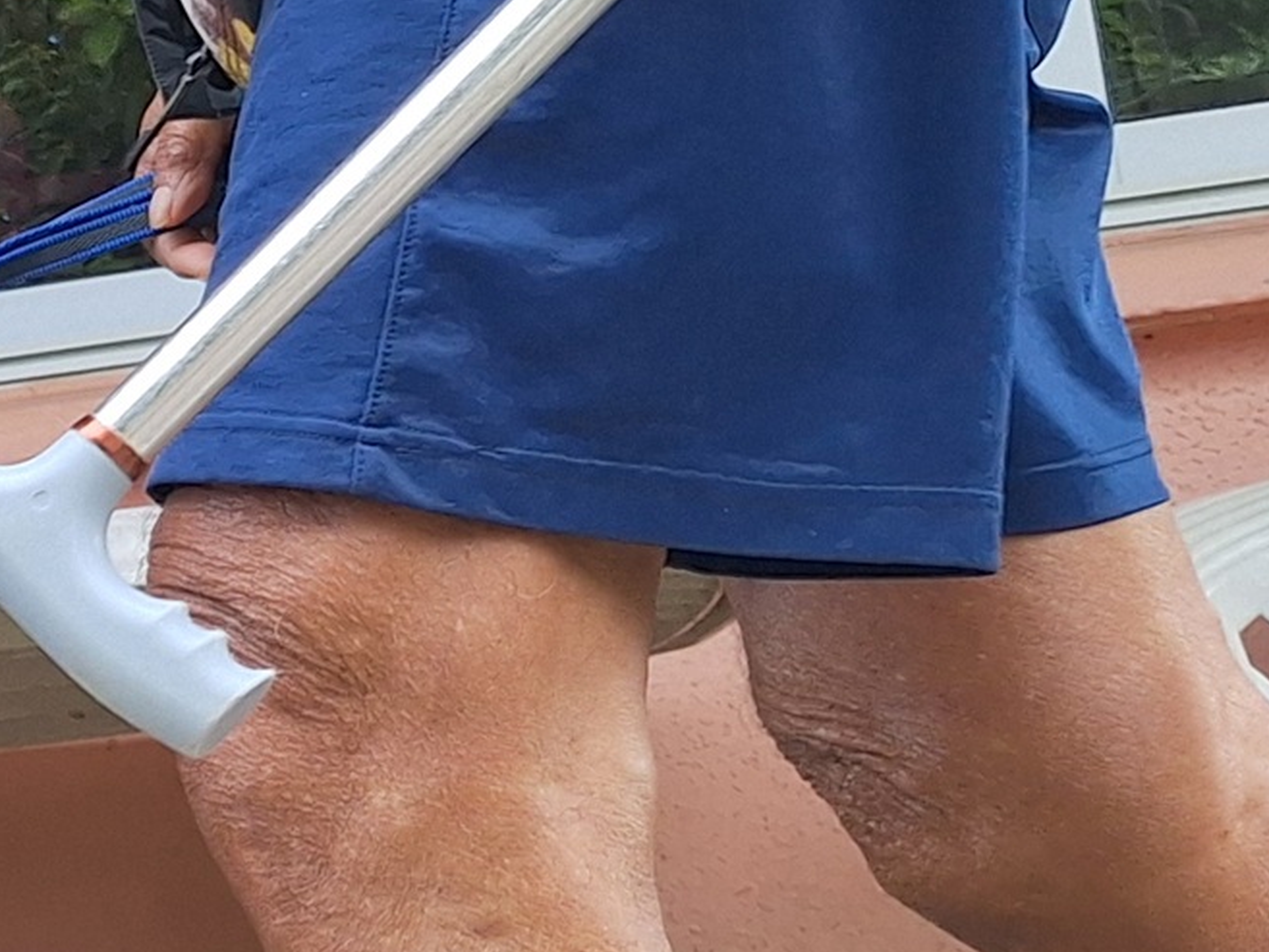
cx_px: -1174
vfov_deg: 14.1
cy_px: 641
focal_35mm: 105
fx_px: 3850
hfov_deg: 15.4
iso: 40
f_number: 1.8
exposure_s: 1/218
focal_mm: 5.54
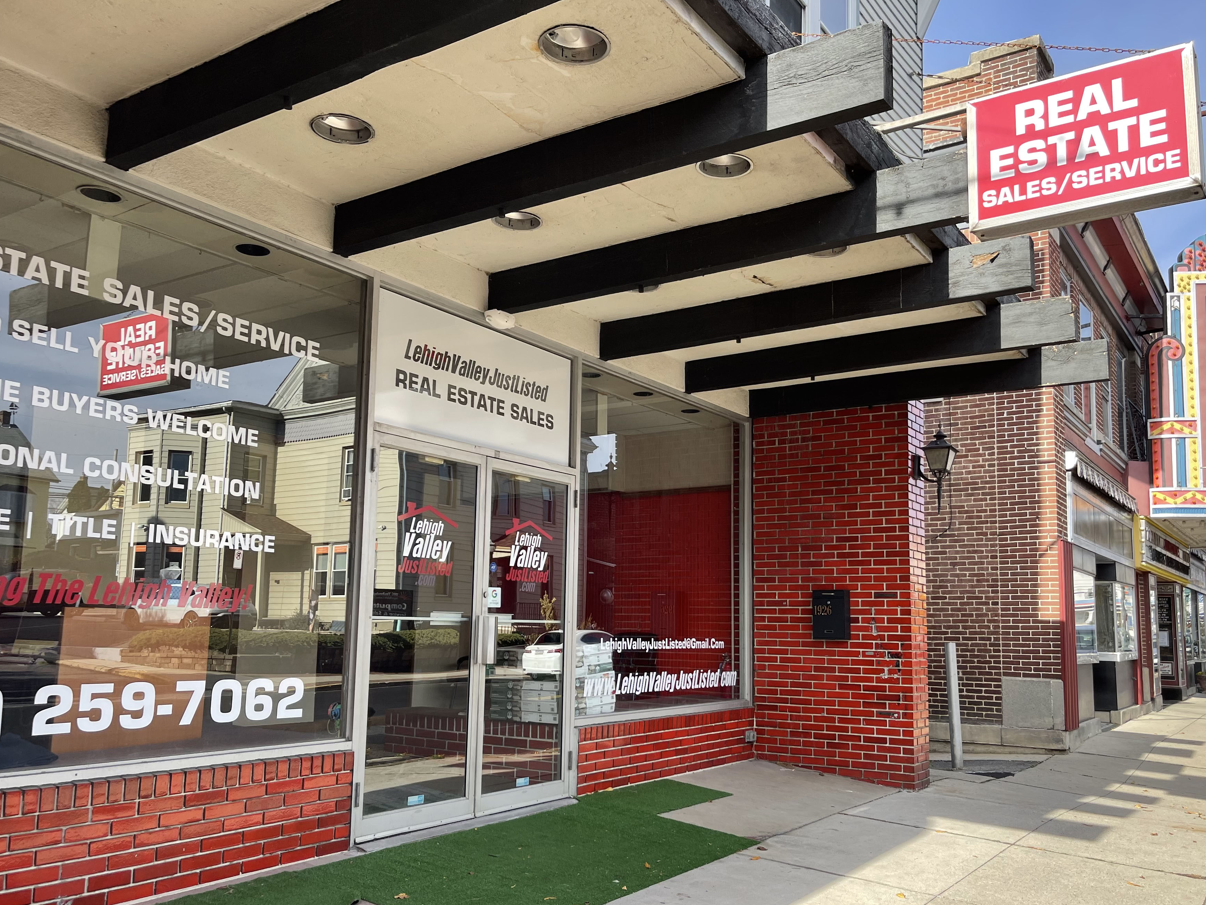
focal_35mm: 30
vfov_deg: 46.8
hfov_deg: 59.9
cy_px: 486
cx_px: 637
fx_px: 1045
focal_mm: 5.1
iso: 32
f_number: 1.6
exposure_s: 1/740
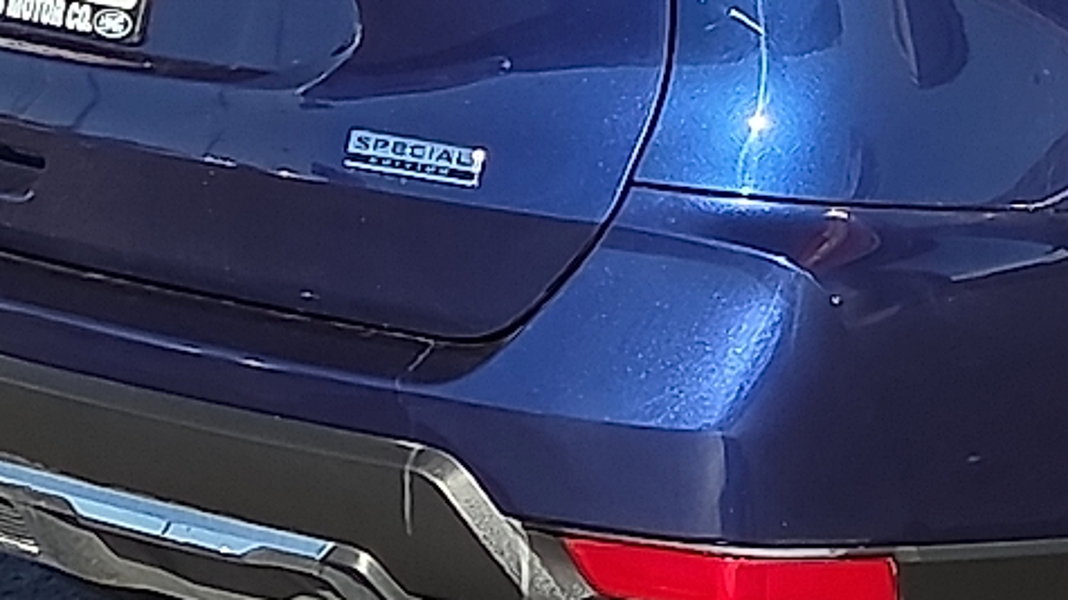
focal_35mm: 165
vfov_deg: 7.3
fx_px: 4672
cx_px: 1187
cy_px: -121
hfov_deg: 12.8
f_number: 1.8
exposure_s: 1/1429
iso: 25
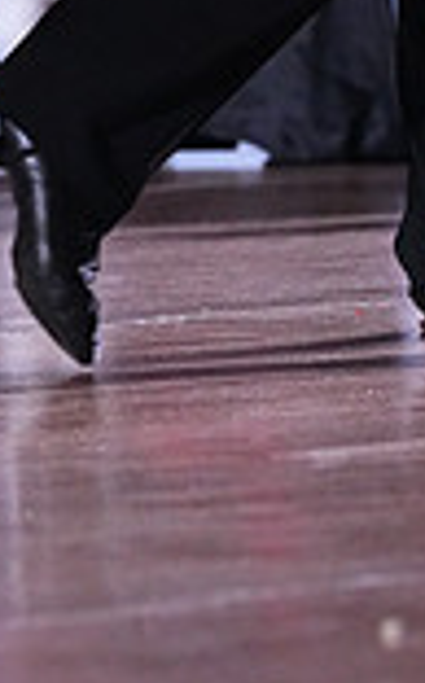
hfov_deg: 2.0
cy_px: -447
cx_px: 572
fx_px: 11942
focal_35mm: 642
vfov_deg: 3.3
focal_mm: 169
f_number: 5.6
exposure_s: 1/400
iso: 10000
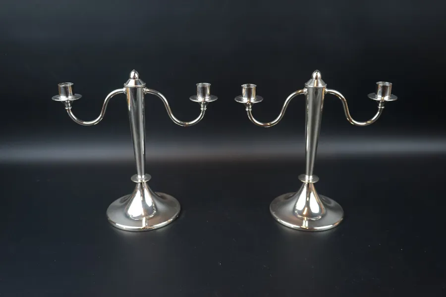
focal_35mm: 33
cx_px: 223
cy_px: 148
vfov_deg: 40.0
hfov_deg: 57.2
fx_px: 409
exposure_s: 1/60
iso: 100
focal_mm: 33
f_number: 4
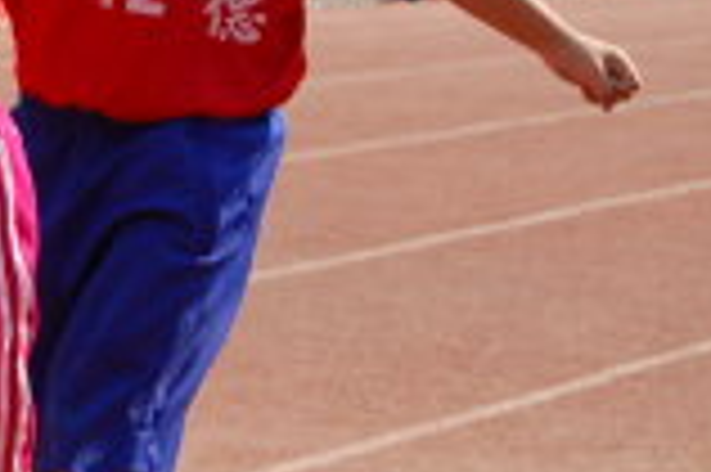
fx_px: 5875
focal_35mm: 298
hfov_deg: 6.8
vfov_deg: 4.6
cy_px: 36
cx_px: -475
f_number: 5.6
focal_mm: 55
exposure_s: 1/1000
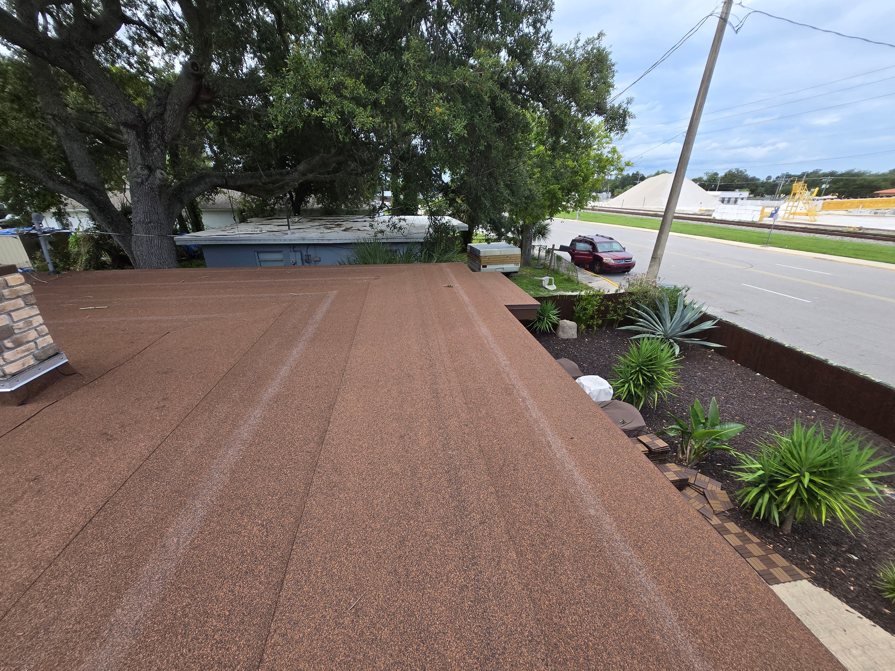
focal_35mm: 13
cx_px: 448
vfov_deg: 89.9
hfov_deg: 106.2
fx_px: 336
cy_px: 336
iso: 25
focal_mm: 1.7
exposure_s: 1/724
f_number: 2.2
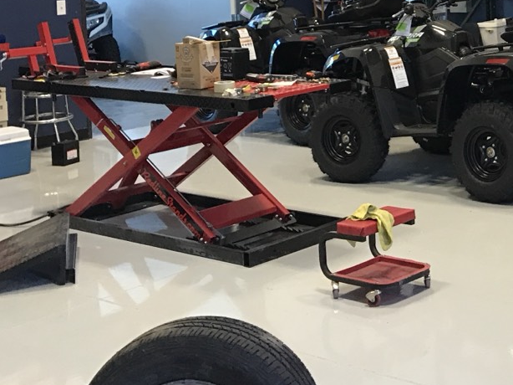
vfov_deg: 19.4
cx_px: 534
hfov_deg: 25.2
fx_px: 1081
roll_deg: +0.5
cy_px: -33
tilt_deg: +0.7
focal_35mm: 73
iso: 25
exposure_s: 1/40
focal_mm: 3.99
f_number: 1.8
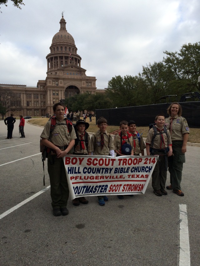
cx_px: 100
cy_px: 133
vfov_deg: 61.7
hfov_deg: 48.2
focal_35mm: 29
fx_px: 223
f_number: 2.2
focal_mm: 4.15
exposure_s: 1/1580
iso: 32
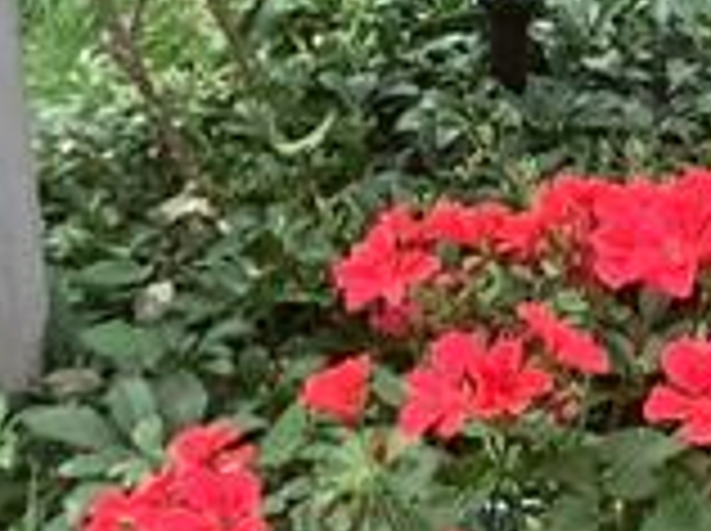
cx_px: 562
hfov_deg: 9.8
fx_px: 4122
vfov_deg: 7.3
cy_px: 14
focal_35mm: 201
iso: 25
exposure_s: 1/120
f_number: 2.4
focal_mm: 3.3
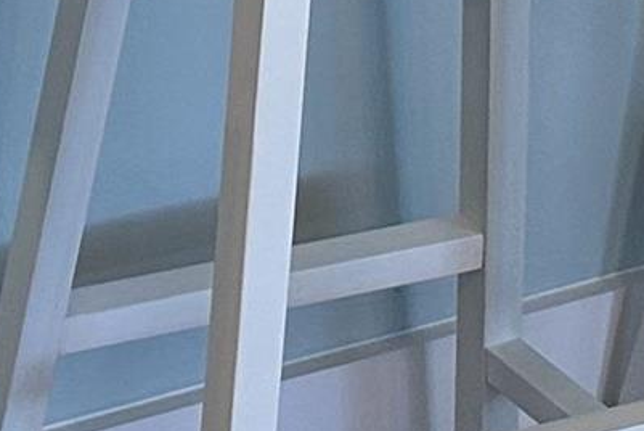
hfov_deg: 10.3
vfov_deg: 6.5
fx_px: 3419
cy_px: -897
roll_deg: -0.8
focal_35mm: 191
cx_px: -410
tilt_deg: -11.3
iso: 160
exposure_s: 1/60
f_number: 1.78
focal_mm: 6.86
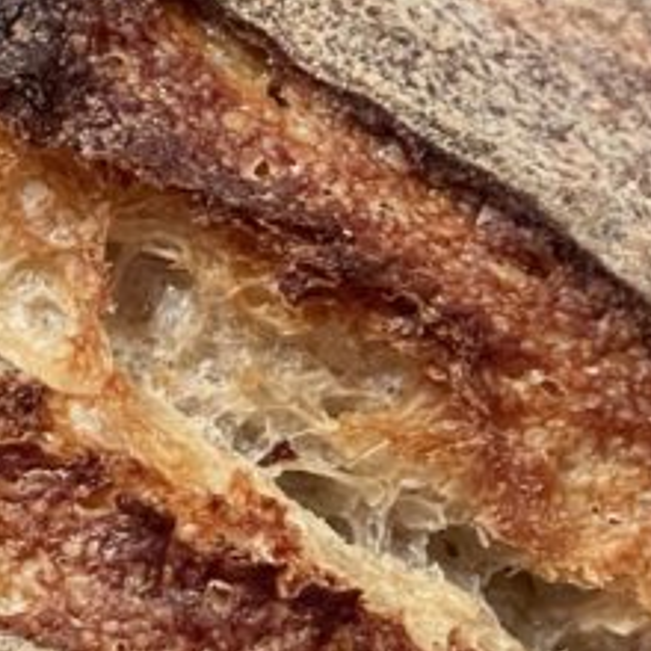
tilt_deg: -55.0
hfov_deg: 8.2
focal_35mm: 214
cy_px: 385
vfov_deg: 8.2
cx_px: 118
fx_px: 4553
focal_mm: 6
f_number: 2
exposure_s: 1/50
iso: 320
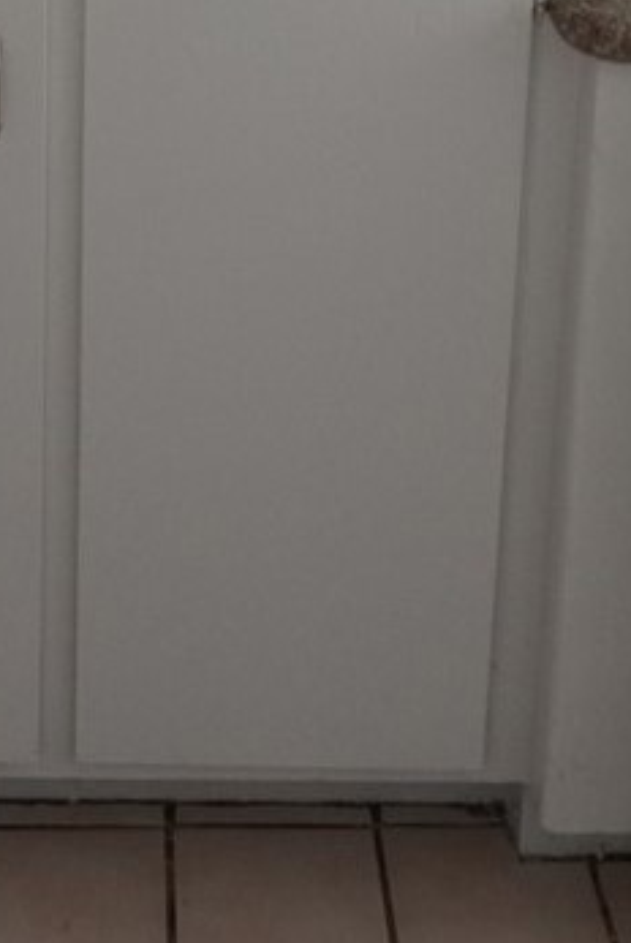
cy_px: -318
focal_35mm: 75
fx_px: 1968
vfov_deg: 23.5
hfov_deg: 18.1
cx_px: 166
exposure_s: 1/160
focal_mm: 16
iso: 1600
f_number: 4
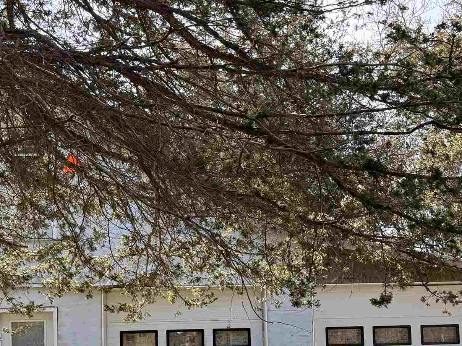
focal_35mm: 61
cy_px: 291
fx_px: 814
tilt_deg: +4.0
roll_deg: +0.9
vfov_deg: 23.6
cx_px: 195
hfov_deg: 31.6
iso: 100
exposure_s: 1/1410
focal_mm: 6.76
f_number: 1.78
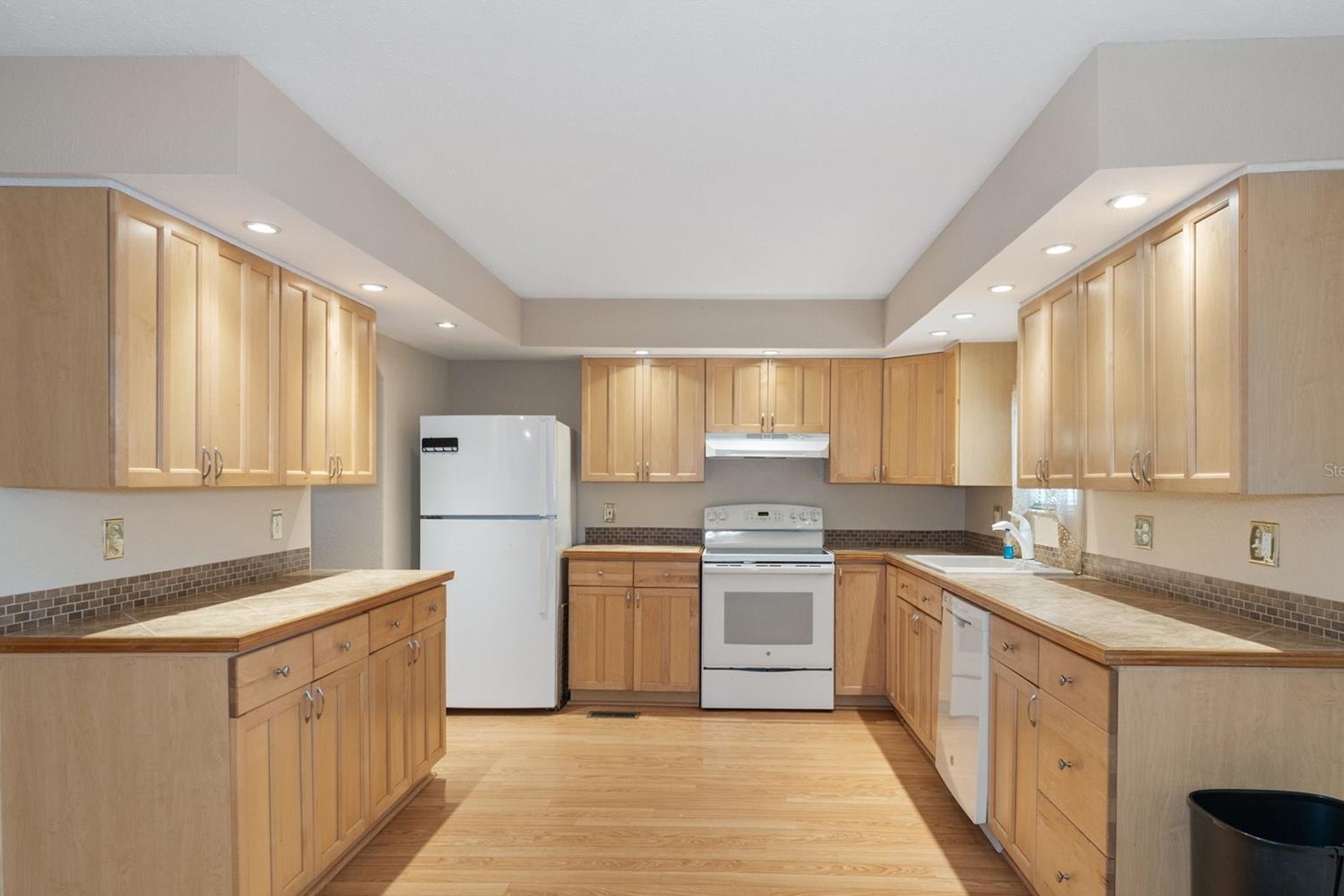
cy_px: 470
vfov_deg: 60.6
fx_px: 766
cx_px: 696
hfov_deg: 82.5
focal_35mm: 21
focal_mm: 13
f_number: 8
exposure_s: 1.3
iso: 640
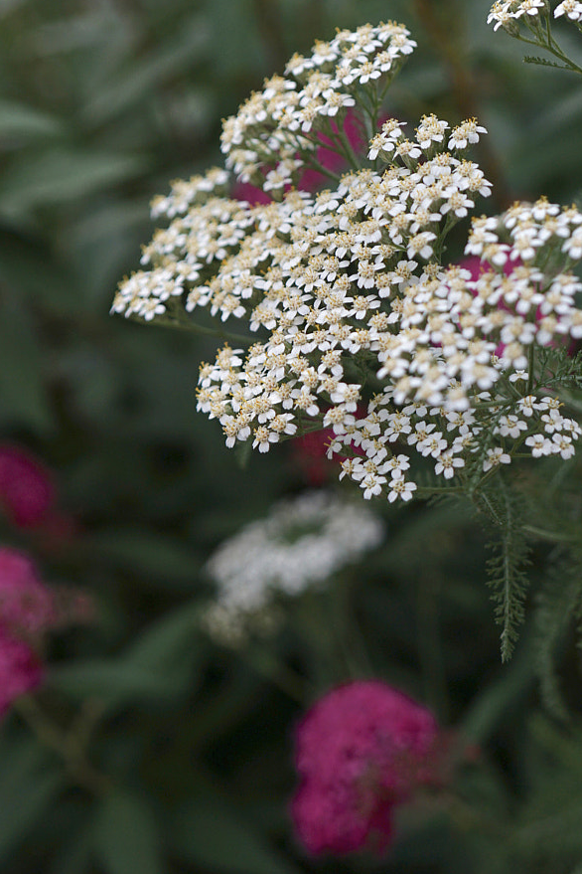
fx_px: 2207
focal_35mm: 91
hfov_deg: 15.0
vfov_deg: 22.3
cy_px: 311
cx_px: 296
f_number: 3.5
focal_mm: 50
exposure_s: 1/125
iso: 100
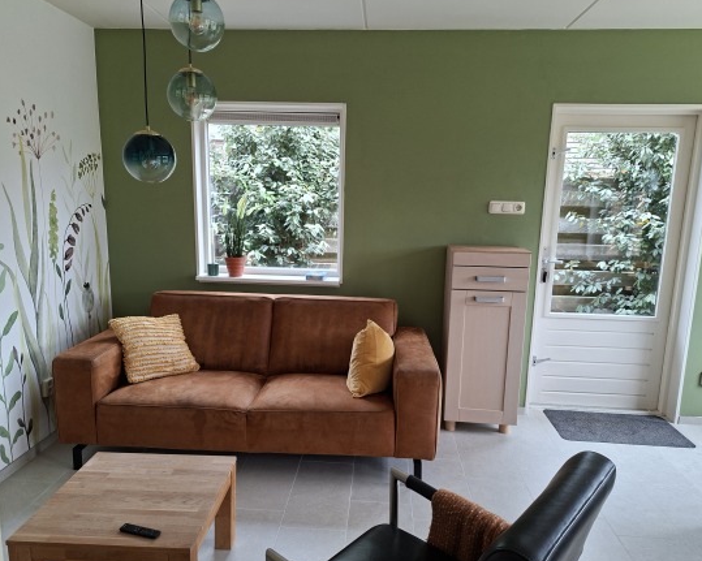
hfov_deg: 68.1
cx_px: 345
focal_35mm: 25
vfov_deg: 56.8
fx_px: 519
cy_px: 286
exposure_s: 1/102
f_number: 1.8
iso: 50
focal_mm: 5.54
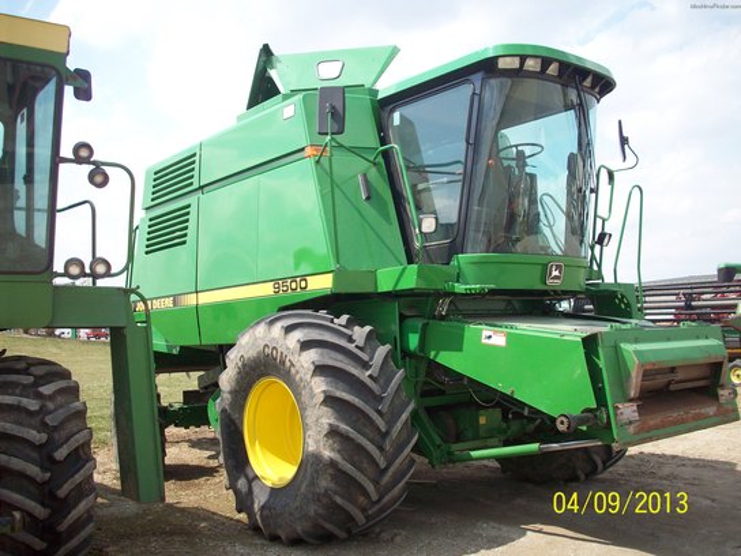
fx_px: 792
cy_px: 278
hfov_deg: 50.1
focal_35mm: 37
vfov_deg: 38.7
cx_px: 370
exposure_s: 1/218
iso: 80
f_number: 5.6
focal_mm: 6.2
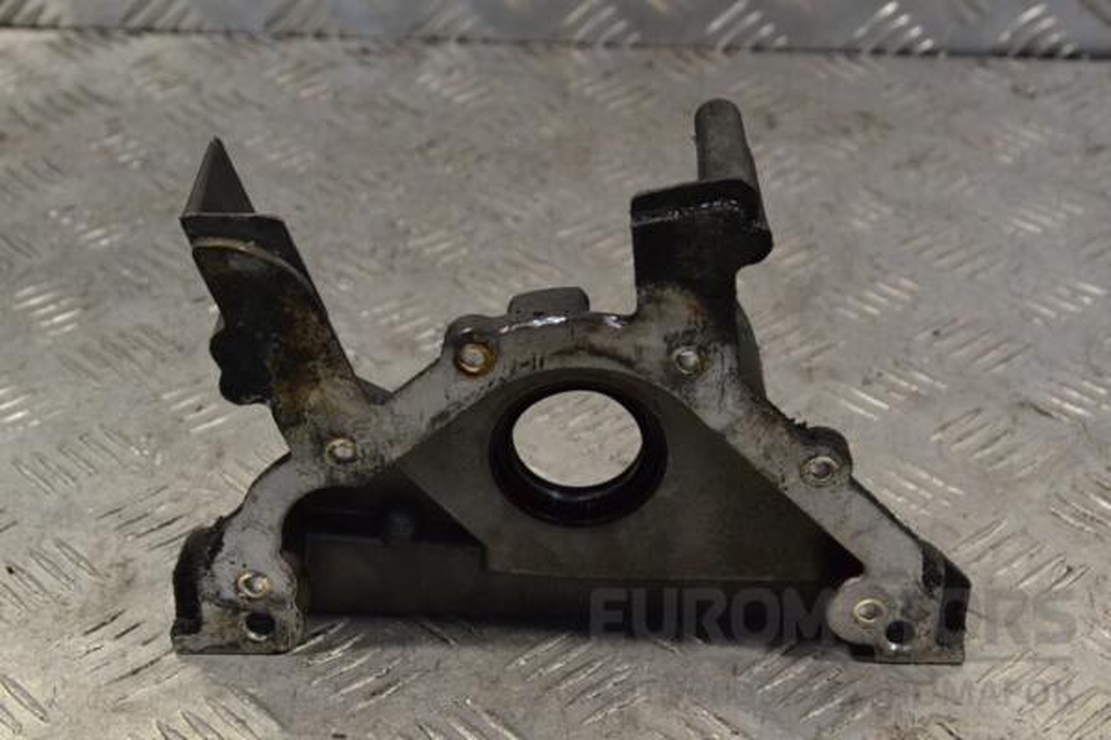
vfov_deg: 18.9
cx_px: 556
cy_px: 370
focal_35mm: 72
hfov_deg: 28.1
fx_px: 2222
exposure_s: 1/320
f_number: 9
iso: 3200
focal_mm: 48
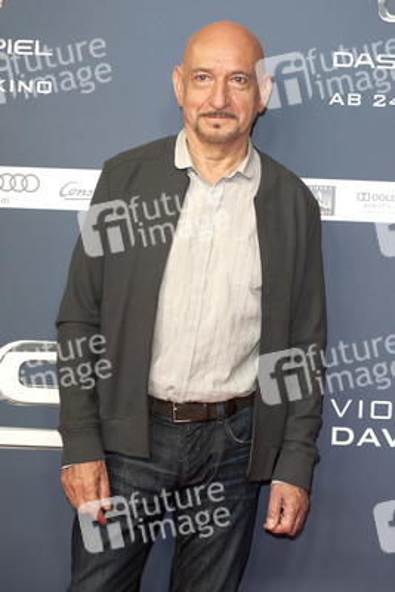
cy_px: 296
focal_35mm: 80
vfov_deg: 25.4
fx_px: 1315
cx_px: 198
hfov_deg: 17.1
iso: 1000
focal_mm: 80
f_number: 5
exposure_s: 1/200
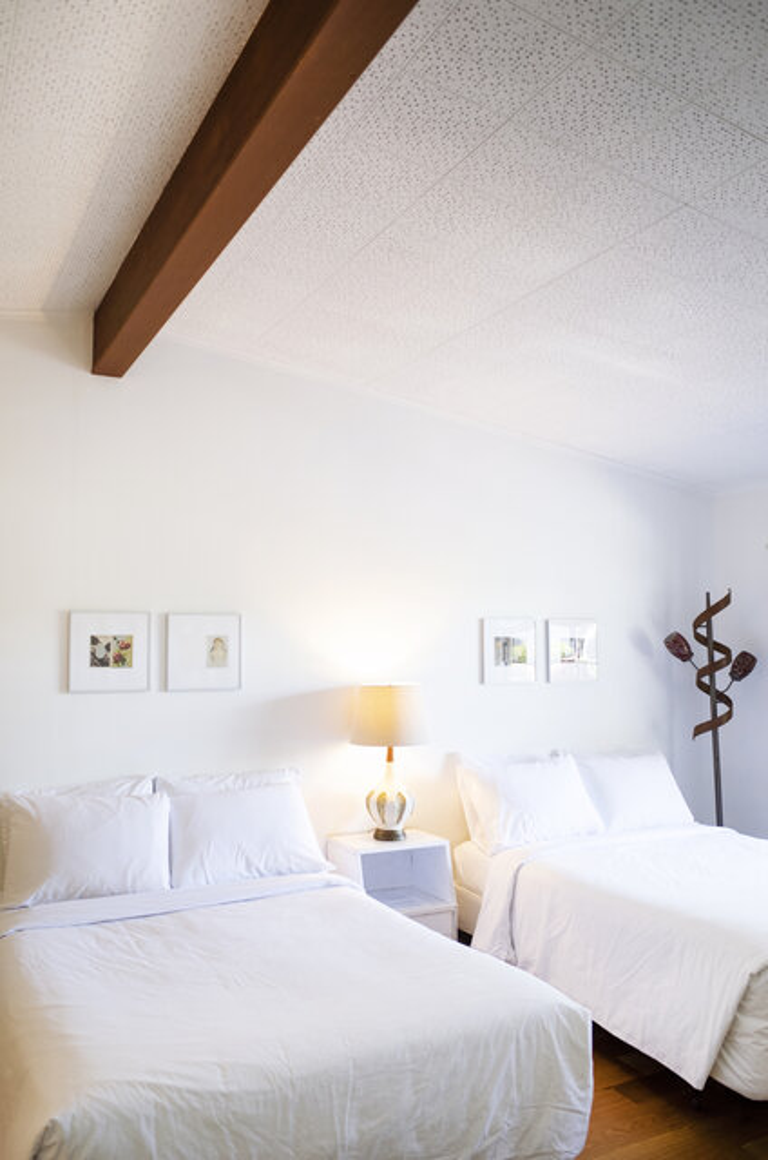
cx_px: 384
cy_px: 580
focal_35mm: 28
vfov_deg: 65.6
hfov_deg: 46.2
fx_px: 900
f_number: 2.8
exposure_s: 1/40
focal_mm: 18.3
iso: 160
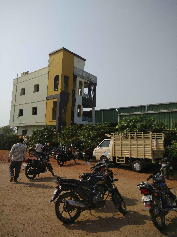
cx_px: 88
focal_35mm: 21
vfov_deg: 79.0
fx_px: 143
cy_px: 118
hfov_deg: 63.4
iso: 100
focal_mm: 3.57
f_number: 2
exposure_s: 1/2060
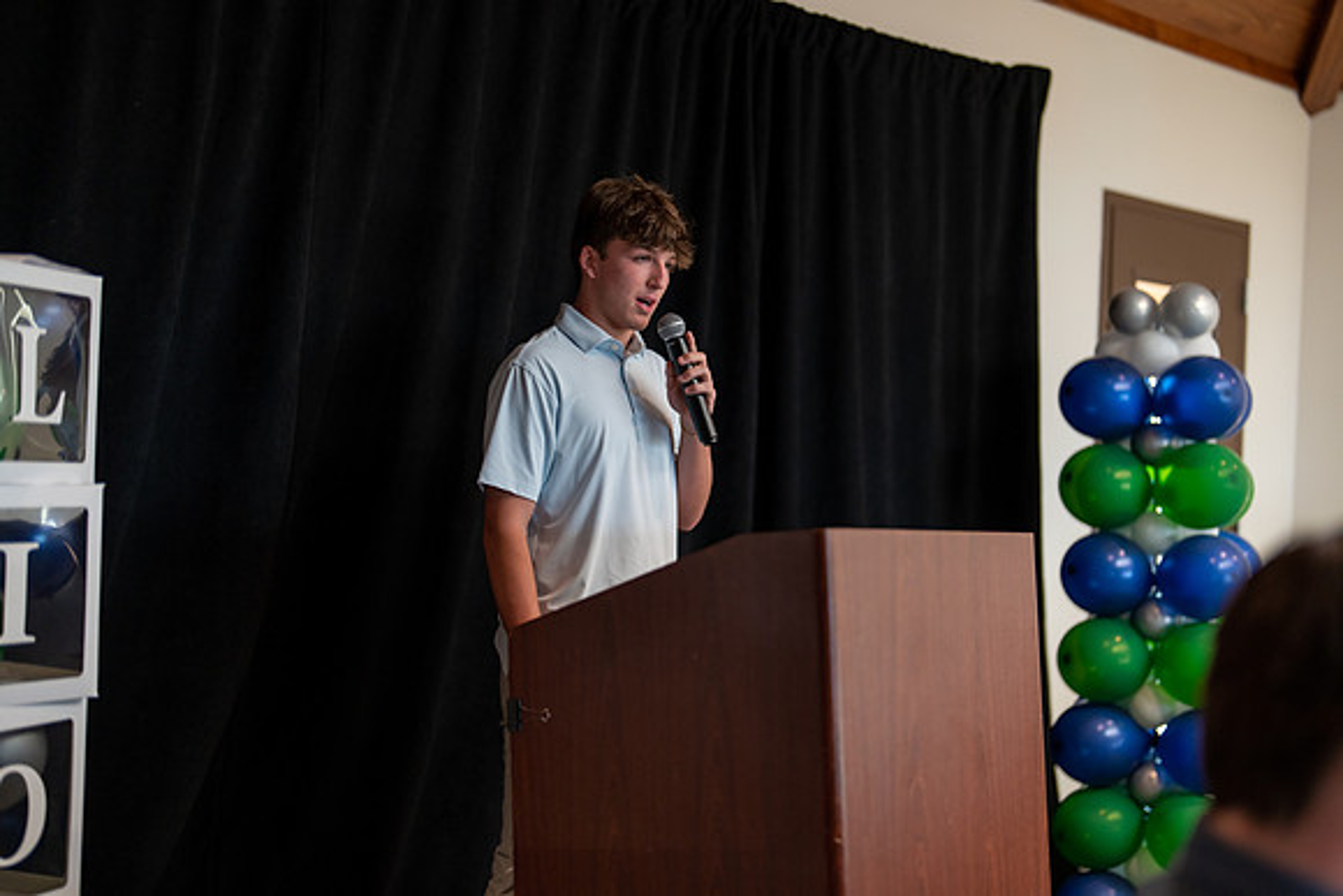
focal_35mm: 50
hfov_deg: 39.4
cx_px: 672
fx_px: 1874
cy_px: 448
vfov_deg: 26.9
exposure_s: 1/320
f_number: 1.2
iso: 500
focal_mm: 50
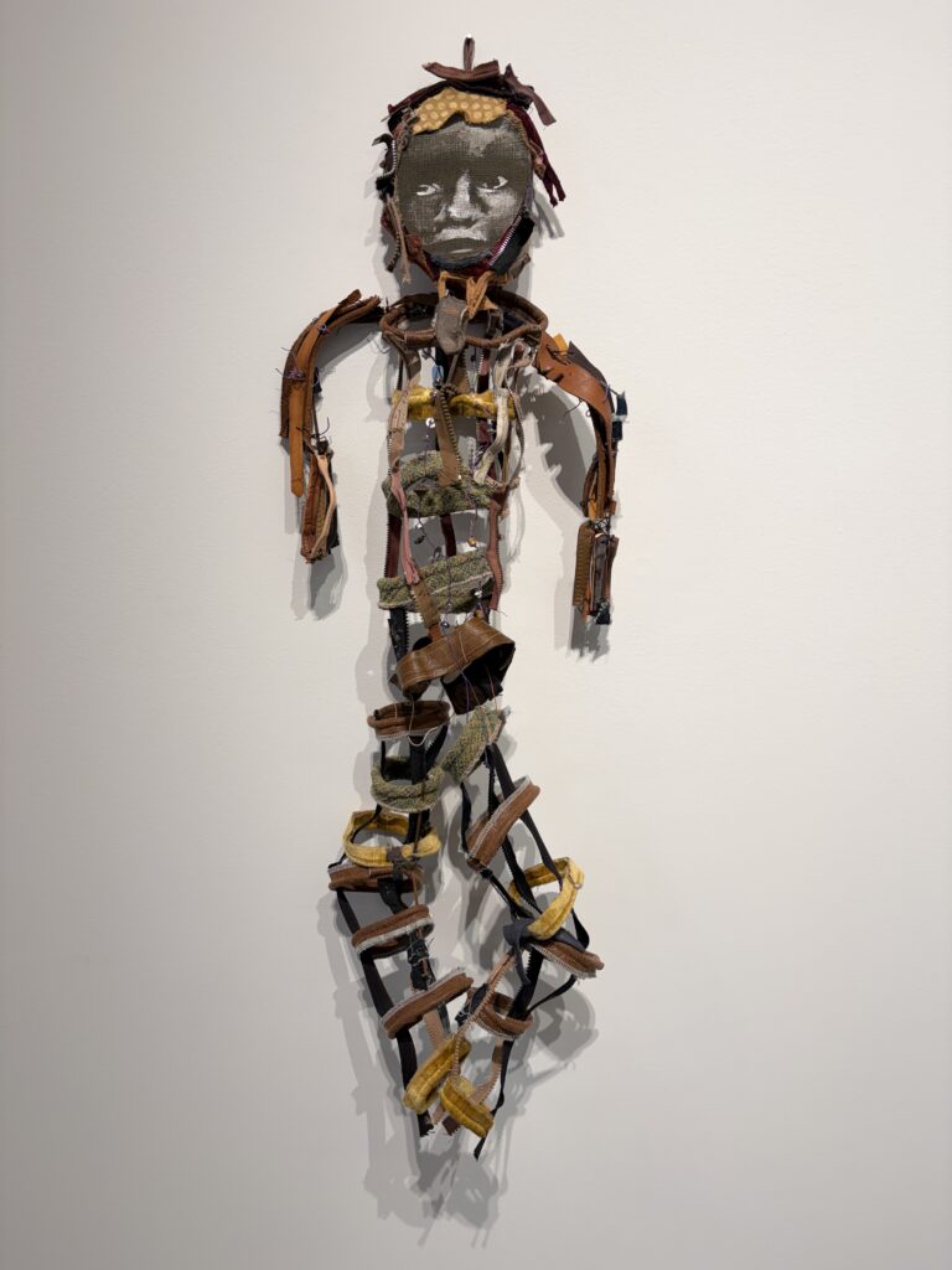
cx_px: 476
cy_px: 635
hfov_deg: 53.1
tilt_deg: -11.8
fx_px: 953
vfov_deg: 67.3
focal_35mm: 26
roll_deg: +0.3
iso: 50
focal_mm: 5.96
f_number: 1.6
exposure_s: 1/120
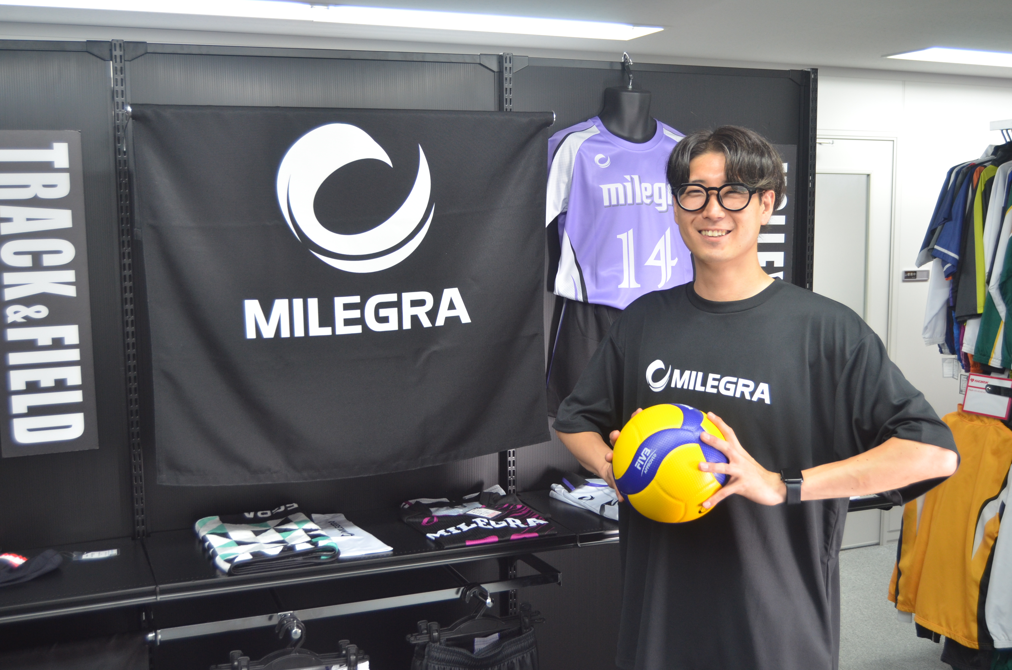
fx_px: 1094
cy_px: 335
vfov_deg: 34.1
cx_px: 506
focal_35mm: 39
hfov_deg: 49.6
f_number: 4
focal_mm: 26
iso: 560
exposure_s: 1/60
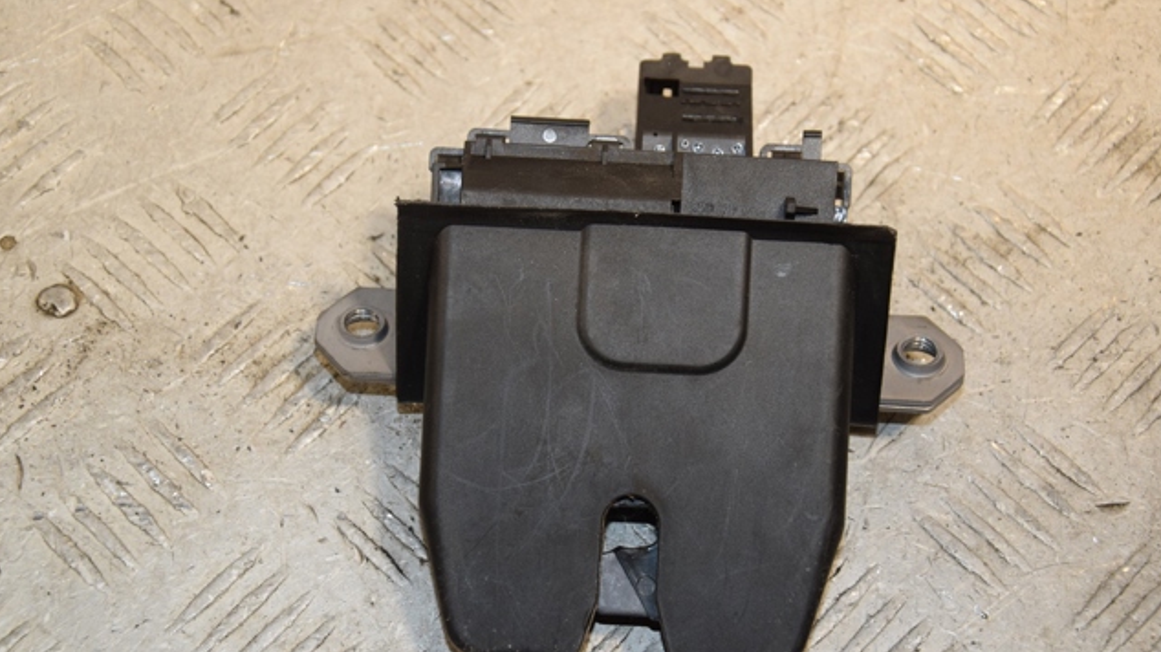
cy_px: 321
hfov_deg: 23.2
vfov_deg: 13.1
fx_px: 2831
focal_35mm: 92
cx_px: 580
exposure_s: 1/200
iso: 800
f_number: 6.3
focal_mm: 58
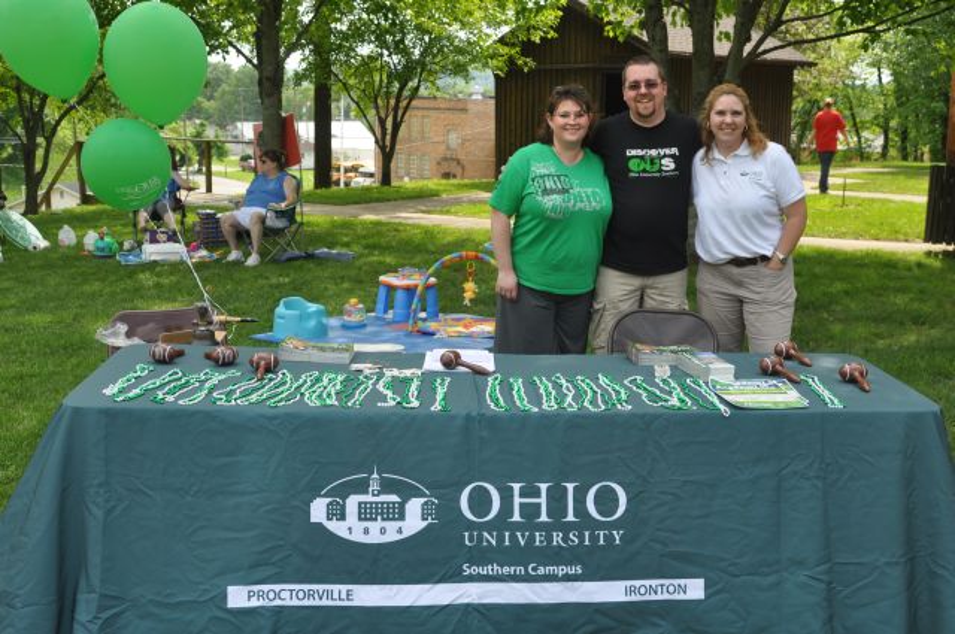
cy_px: 317
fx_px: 1113
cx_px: 478
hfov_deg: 46.5
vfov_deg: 31.8
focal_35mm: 42
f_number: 7.1
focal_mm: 28
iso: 200
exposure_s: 1/200
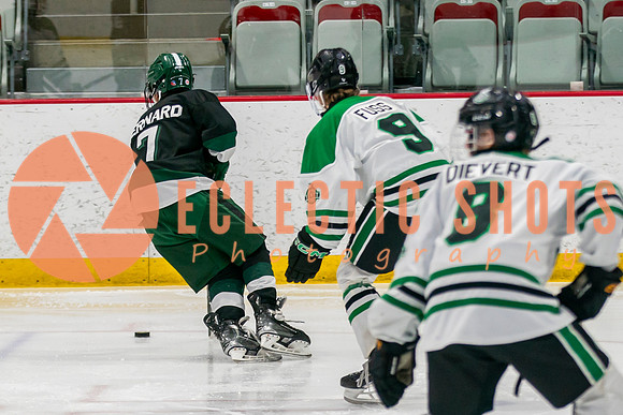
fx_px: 5231
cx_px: 131
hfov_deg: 6.8
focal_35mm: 302
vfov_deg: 4.6
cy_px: 282
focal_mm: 115
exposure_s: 1/640
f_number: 3.2
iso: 640
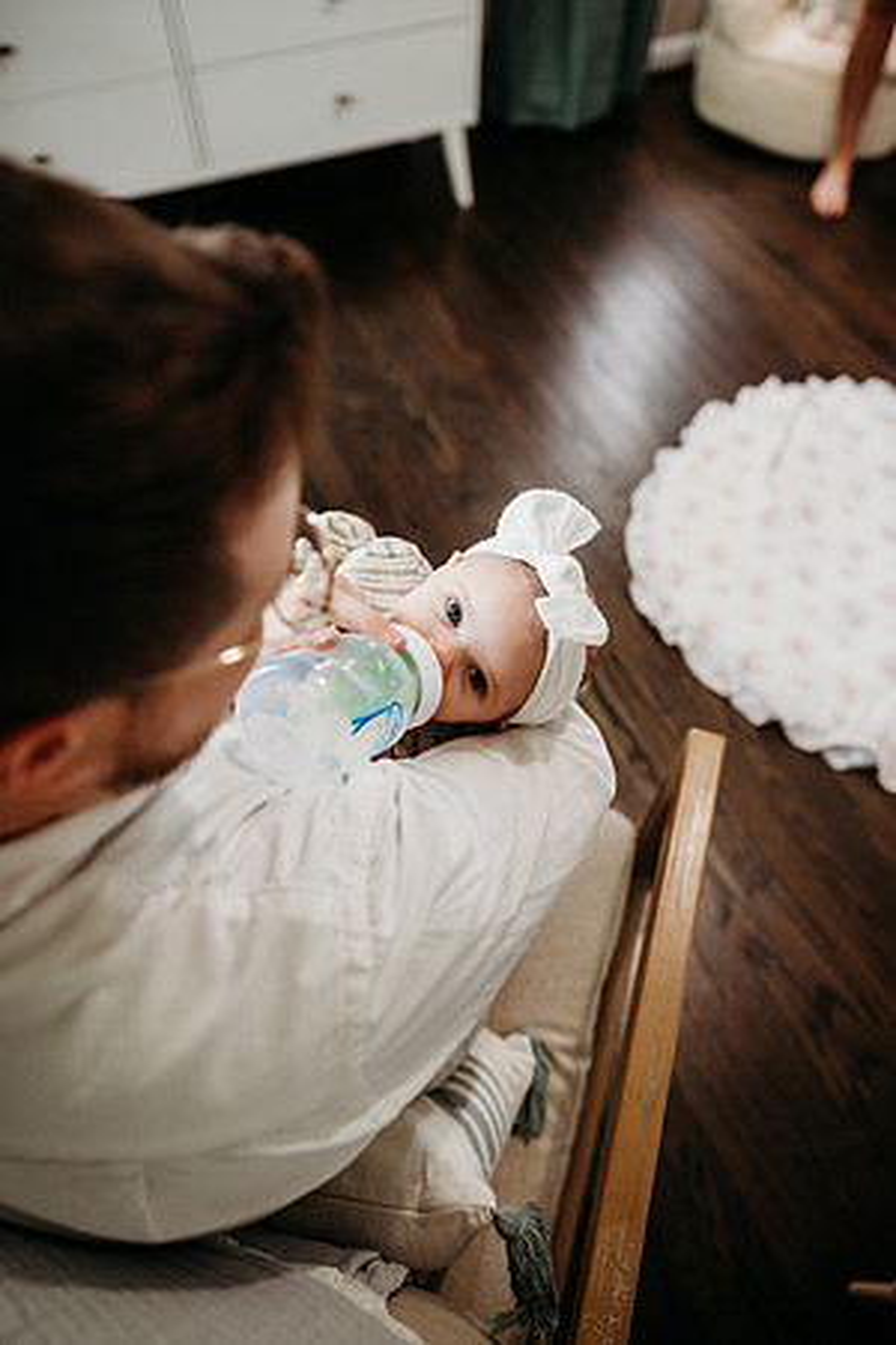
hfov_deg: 53.1
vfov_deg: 73.7
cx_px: 448
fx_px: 896
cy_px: 672
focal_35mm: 24
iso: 1600
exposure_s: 1/200
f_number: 2.5
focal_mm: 24
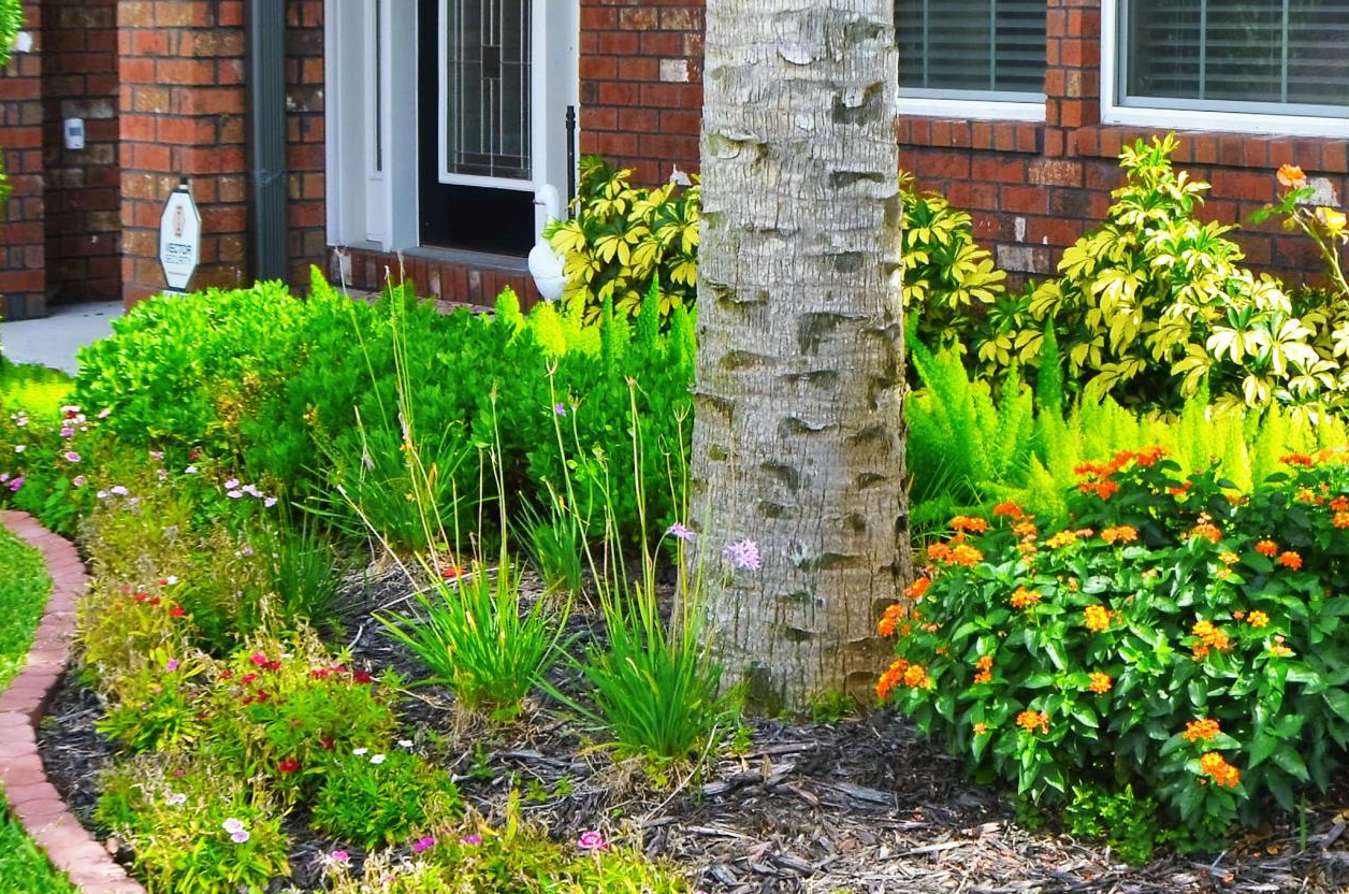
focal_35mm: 86
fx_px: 3216
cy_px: 283
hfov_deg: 23.4
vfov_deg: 15.8
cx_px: 1058
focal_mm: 24
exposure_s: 1/250
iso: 200
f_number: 8
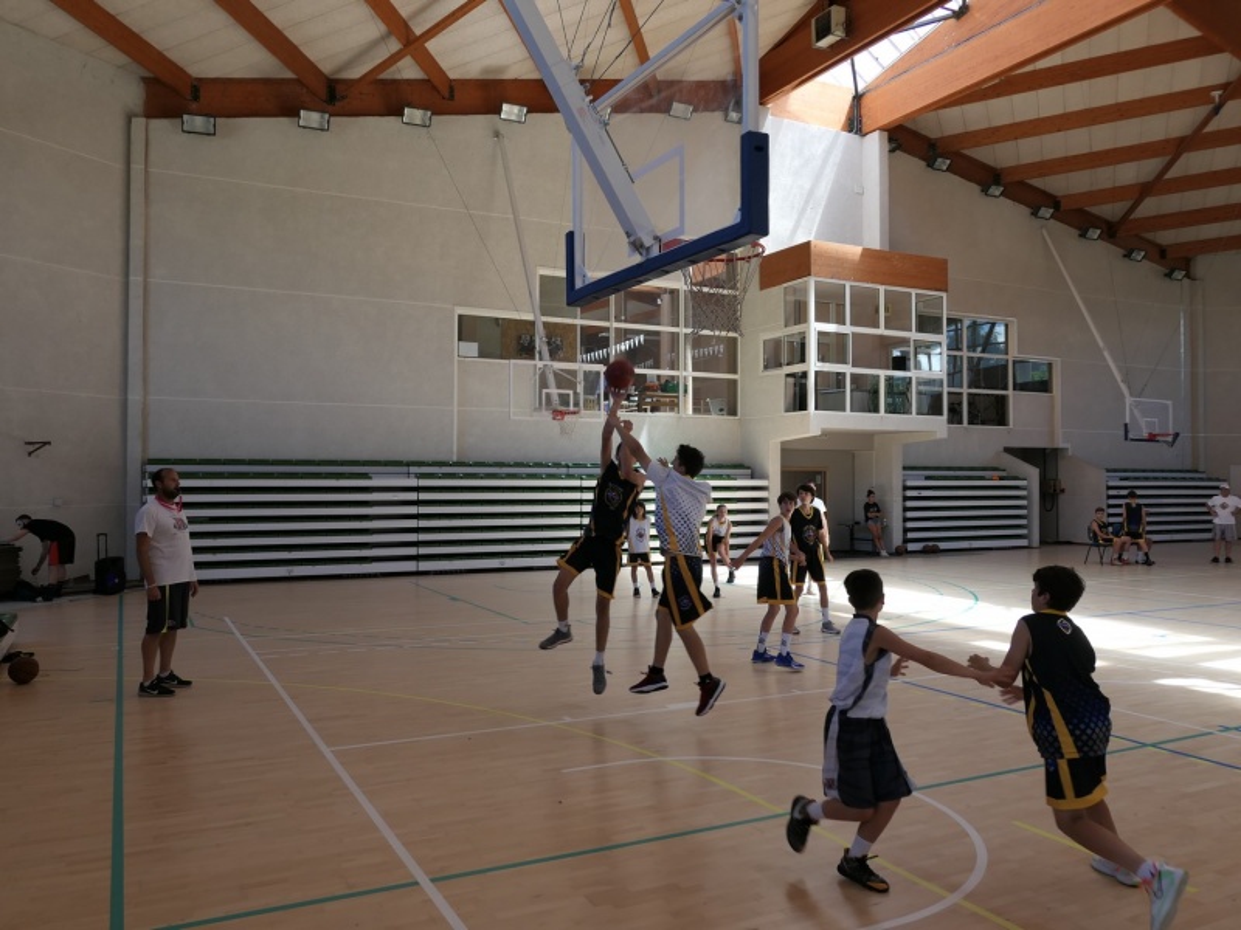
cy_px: 465
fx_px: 932
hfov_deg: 67.3
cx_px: 620
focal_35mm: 26
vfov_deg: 53.1
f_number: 2.8
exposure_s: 1/200
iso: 125
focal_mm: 8.8
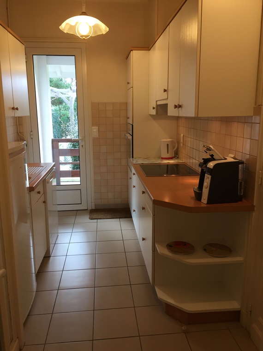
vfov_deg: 61.7
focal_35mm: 29
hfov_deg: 48.2
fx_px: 294
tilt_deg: -10.5
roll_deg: +2.3
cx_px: 132
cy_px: 176
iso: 32
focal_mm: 4.15
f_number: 2.2
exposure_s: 1/33
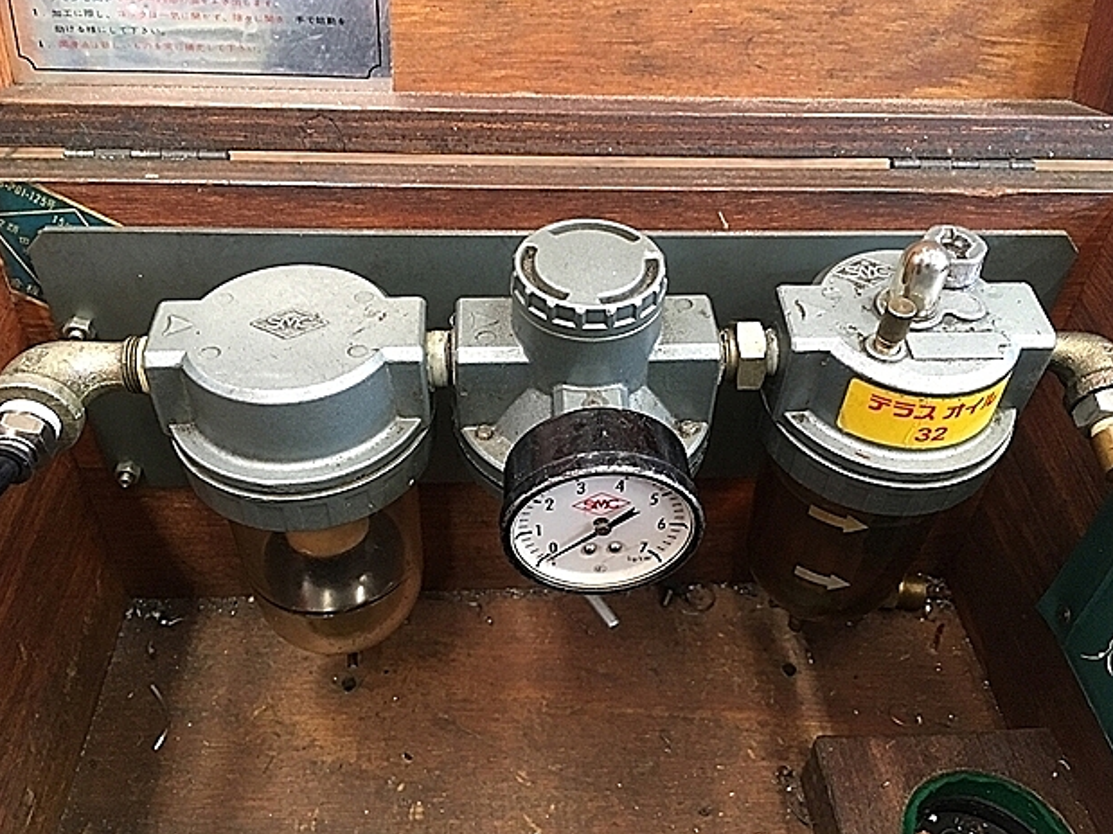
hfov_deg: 60.0
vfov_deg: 46.8
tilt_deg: -41.8
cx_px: 565
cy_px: 419
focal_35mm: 30
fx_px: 964
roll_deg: -3.6
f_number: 2.2
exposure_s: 1/24
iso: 200
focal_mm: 4.15
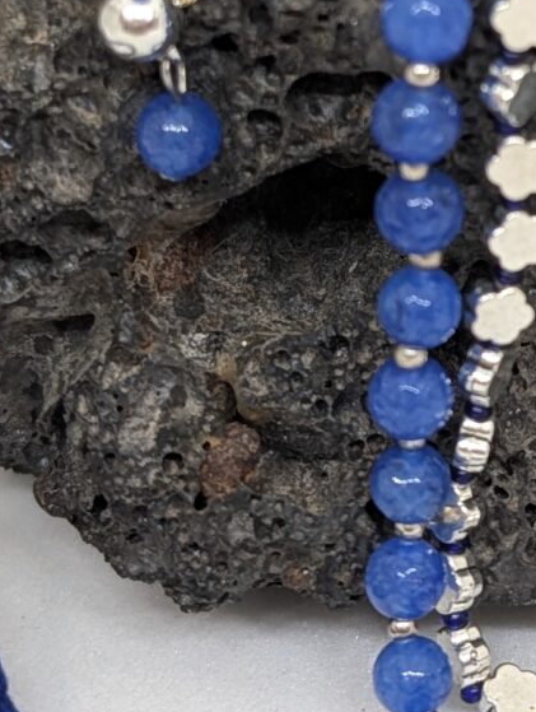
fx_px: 2265
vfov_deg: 17.7
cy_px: 107
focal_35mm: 110
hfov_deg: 13.4
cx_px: 505
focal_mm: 6.9
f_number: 1.68
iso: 169
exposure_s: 1/131
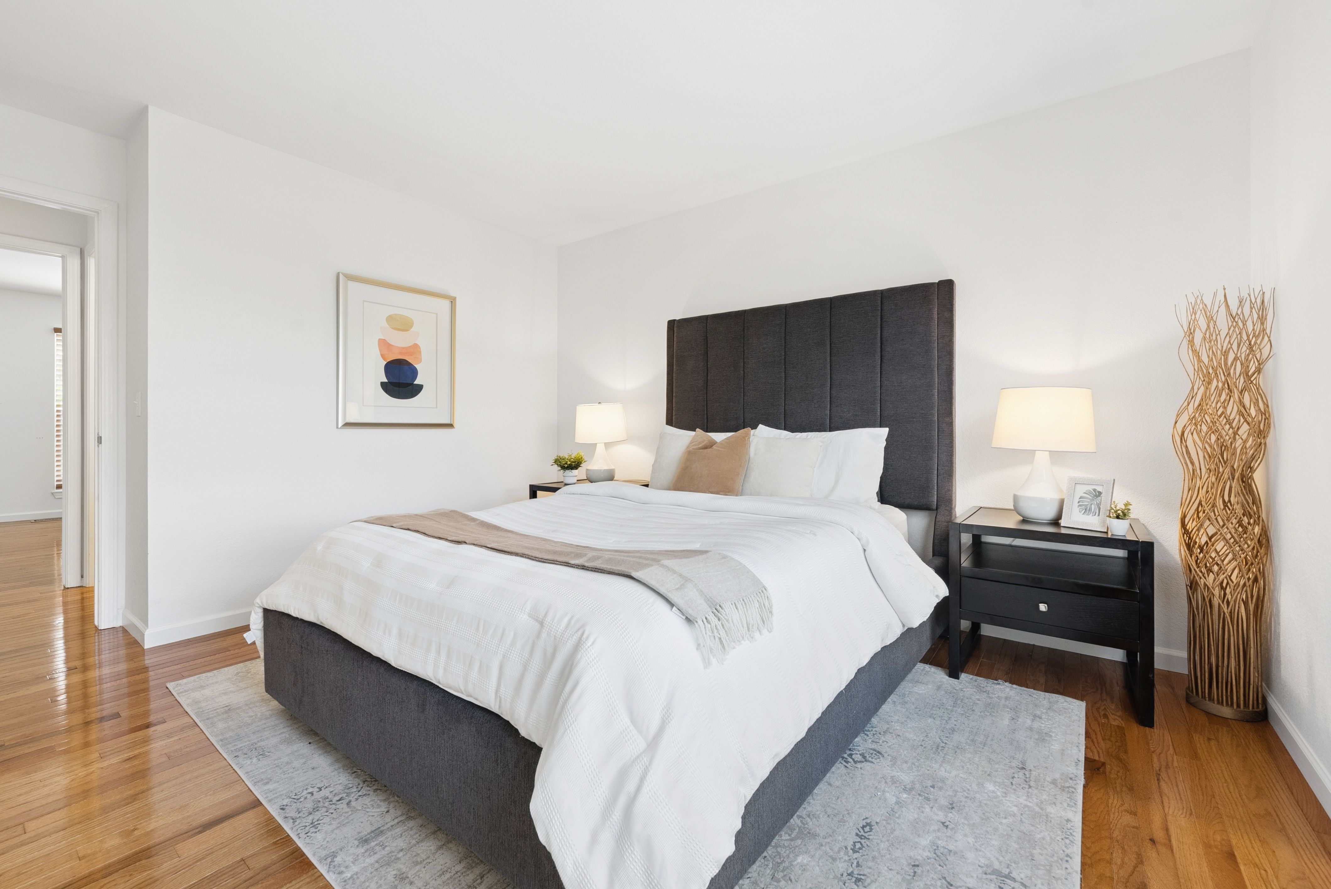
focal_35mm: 15
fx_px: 555
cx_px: 666
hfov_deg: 100.4
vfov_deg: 77.4
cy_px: 444
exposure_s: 1/30
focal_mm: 15
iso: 640
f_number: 9
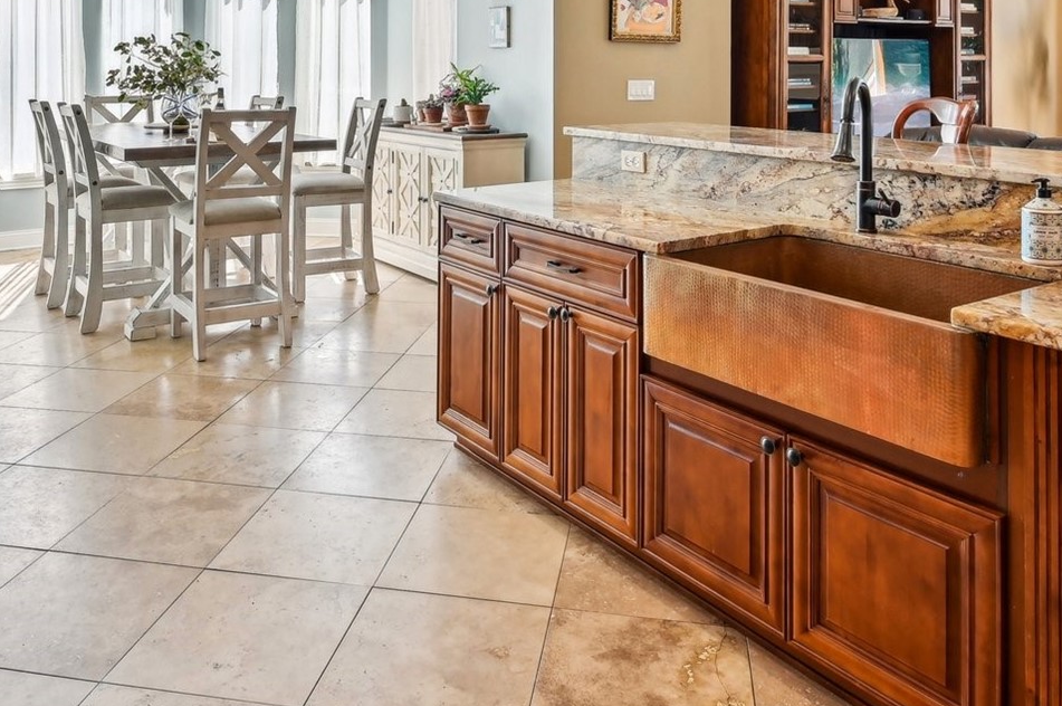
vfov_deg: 40.5
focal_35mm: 30
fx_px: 884
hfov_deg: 62.0
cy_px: 80
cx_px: 508
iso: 400
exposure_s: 1/45
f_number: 8
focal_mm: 14
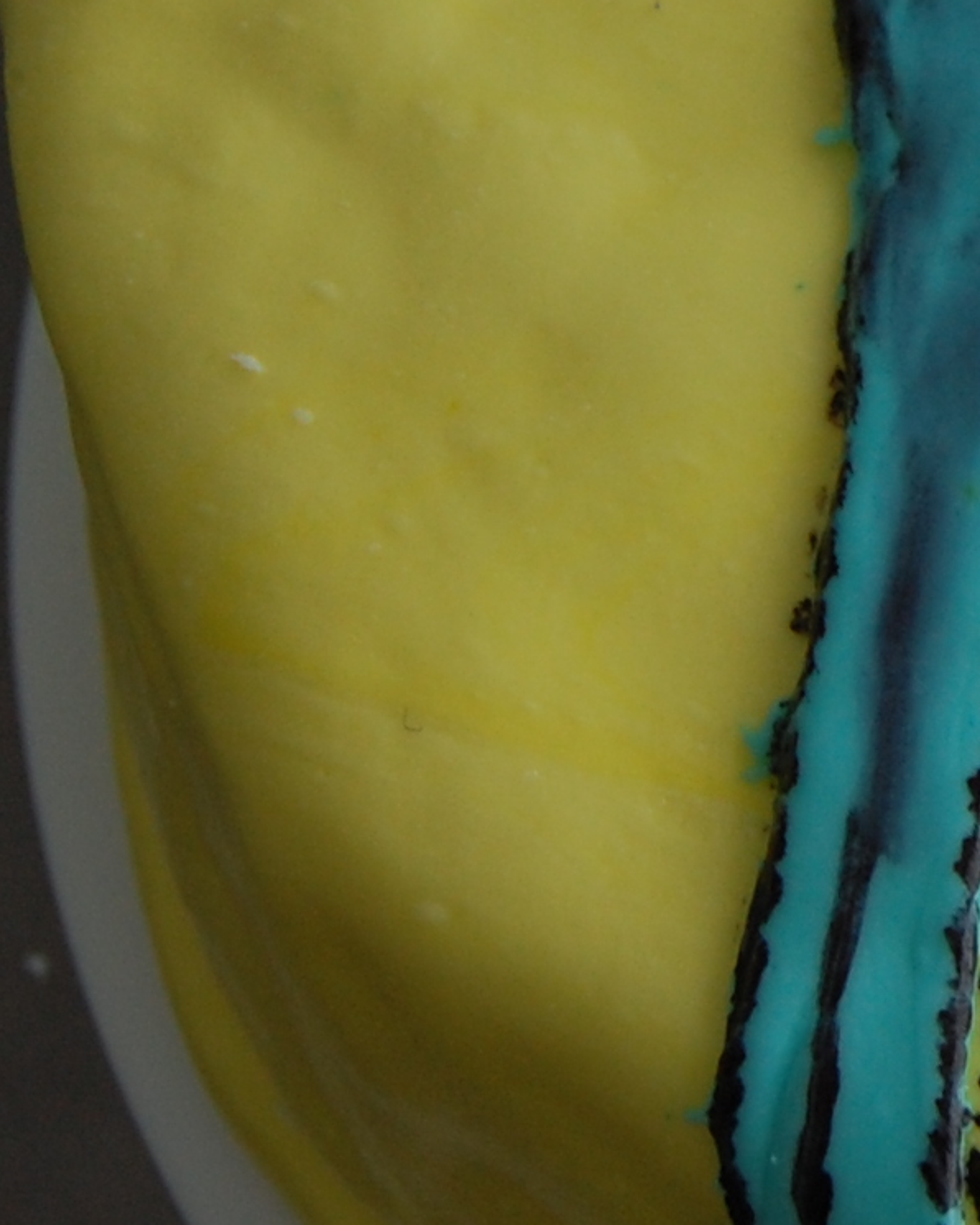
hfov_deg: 9.4
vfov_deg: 12.1
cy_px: 148
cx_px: 1557
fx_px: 5765
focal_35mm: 159
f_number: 4.2
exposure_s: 1/80
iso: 400
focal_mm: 28
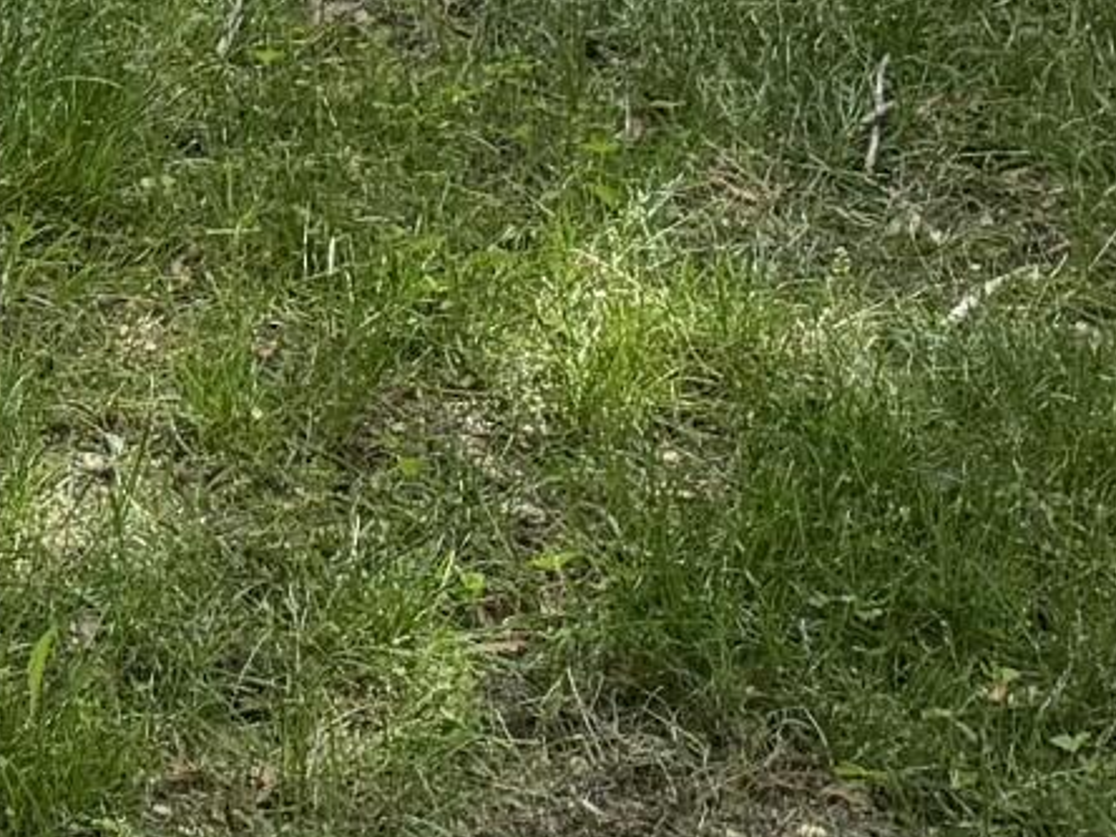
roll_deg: -1.7
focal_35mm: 162
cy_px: -1692
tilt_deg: -3.6
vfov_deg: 7.9
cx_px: -530
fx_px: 5223
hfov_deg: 11.7
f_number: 1.78
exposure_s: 1/1437
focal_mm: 6.76
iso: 100
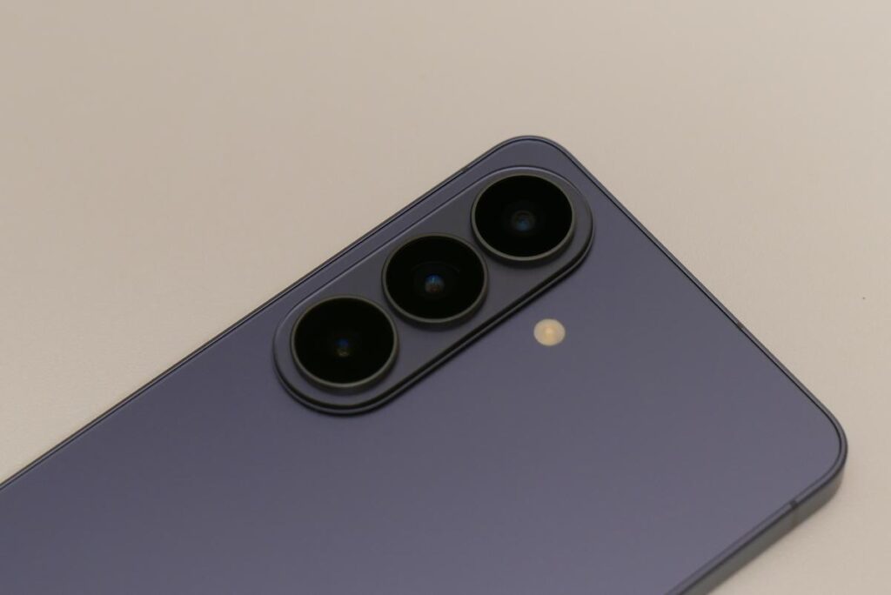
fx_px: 3318
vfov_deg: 10.2
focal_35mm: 134
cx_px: 446
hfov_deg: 15.3
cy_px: 298
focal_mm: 34
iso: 200
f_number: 2.8
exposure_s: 1/60
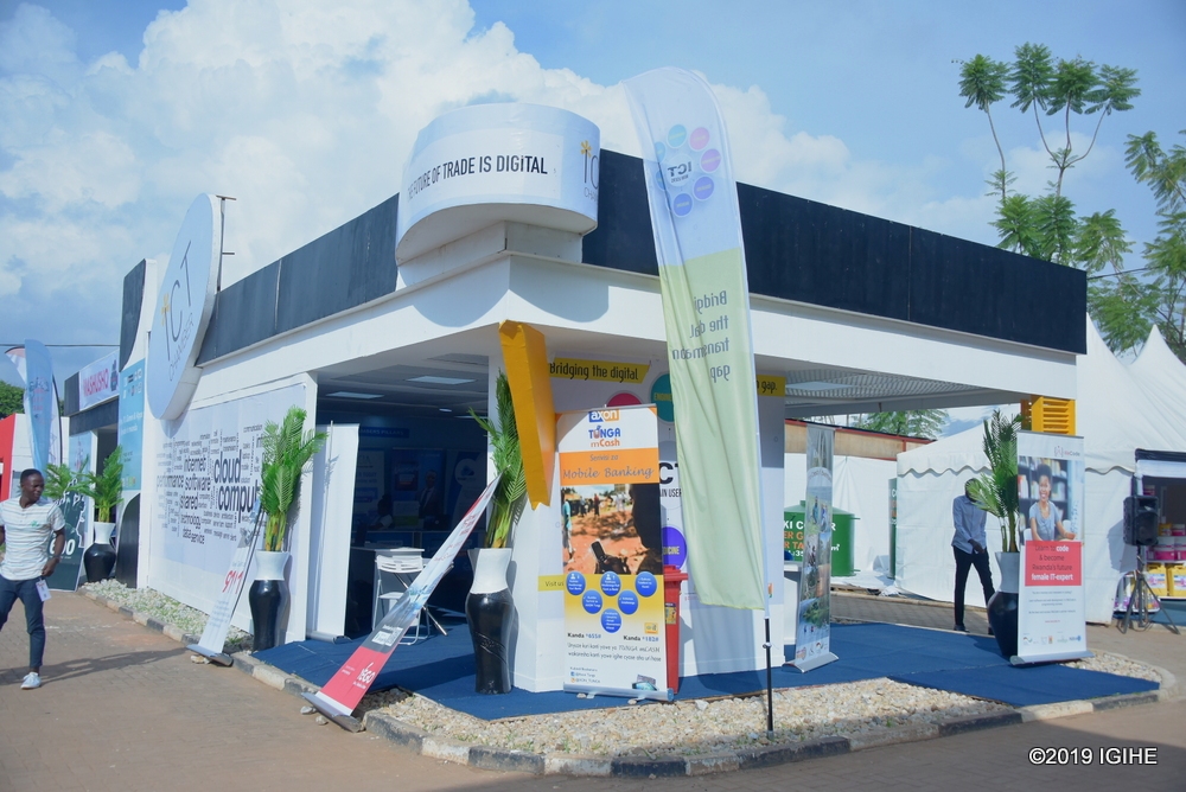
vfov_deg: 38.9
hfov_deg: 55.8
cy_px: 396
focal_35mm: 34
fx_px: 1121
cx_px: 593
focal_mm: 34
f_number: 5
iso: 1000
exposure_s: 1/8000
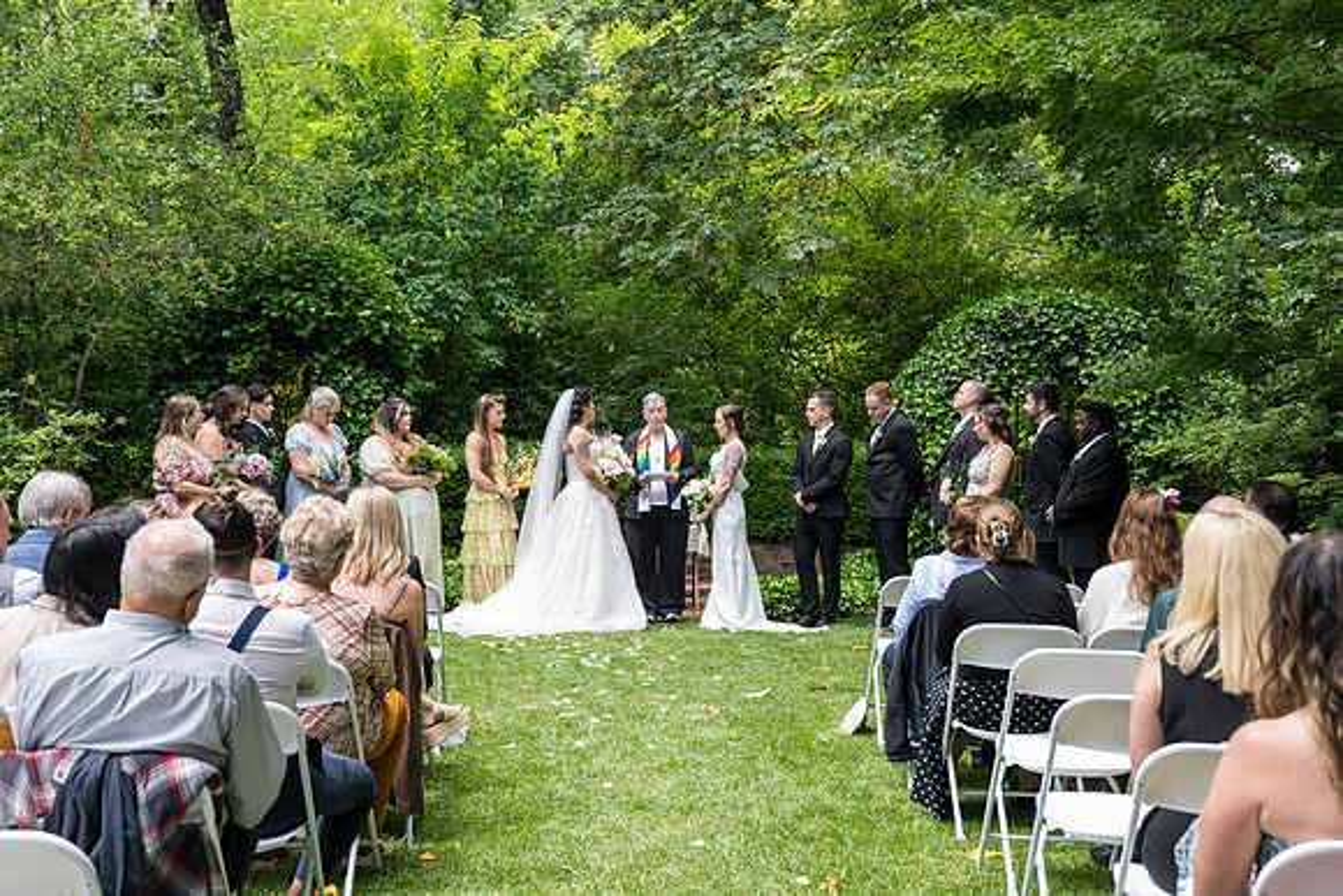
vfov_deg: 27.0
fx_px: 1866
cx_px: 672
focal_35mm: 50
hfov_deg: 39.6
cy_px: 448
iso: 1000
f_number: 5
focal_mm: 50
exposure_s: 1/400
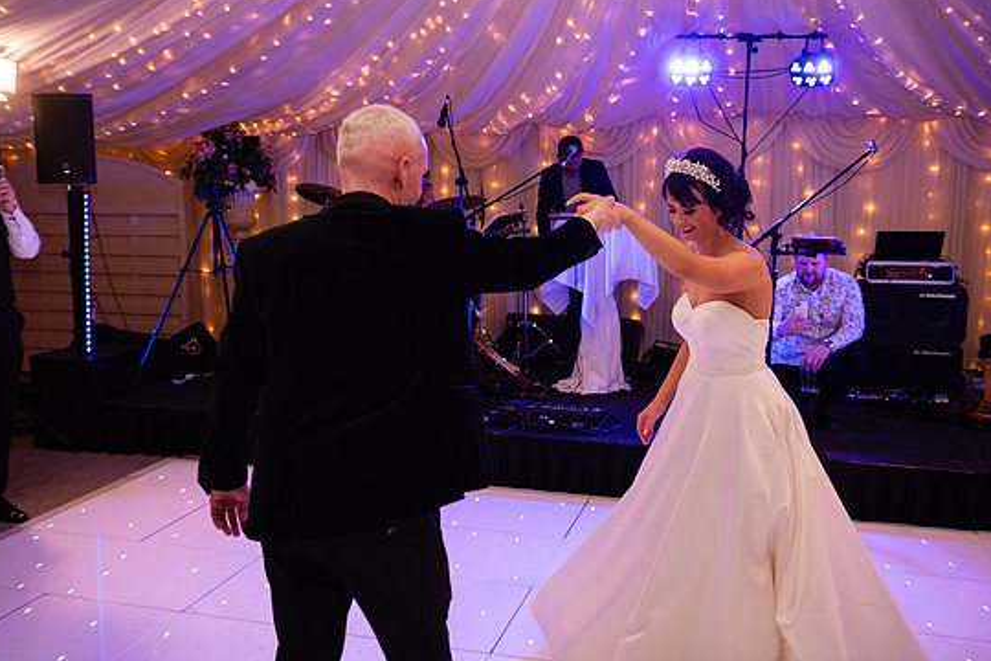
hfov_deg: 45.4
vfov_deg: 31.2
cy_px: 315
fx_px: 1184
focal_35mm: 43
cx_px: 483
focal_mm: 40
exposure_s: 1/160
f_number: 3.5
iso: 1000
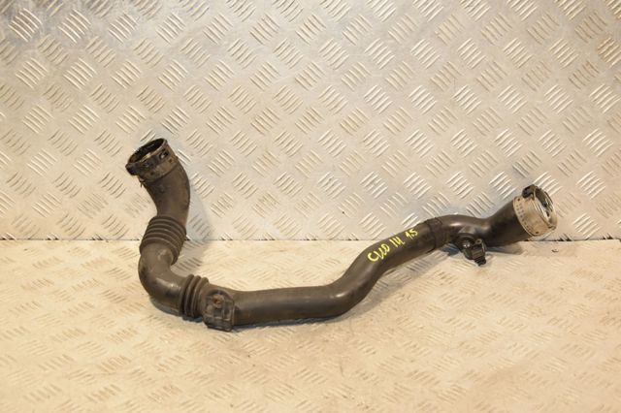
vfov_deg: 23.8
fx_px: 983
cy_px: 206
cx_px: 310
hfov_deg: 35.1
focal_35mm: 57
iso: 800
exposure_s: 1/200
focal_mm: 38
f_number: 5.6
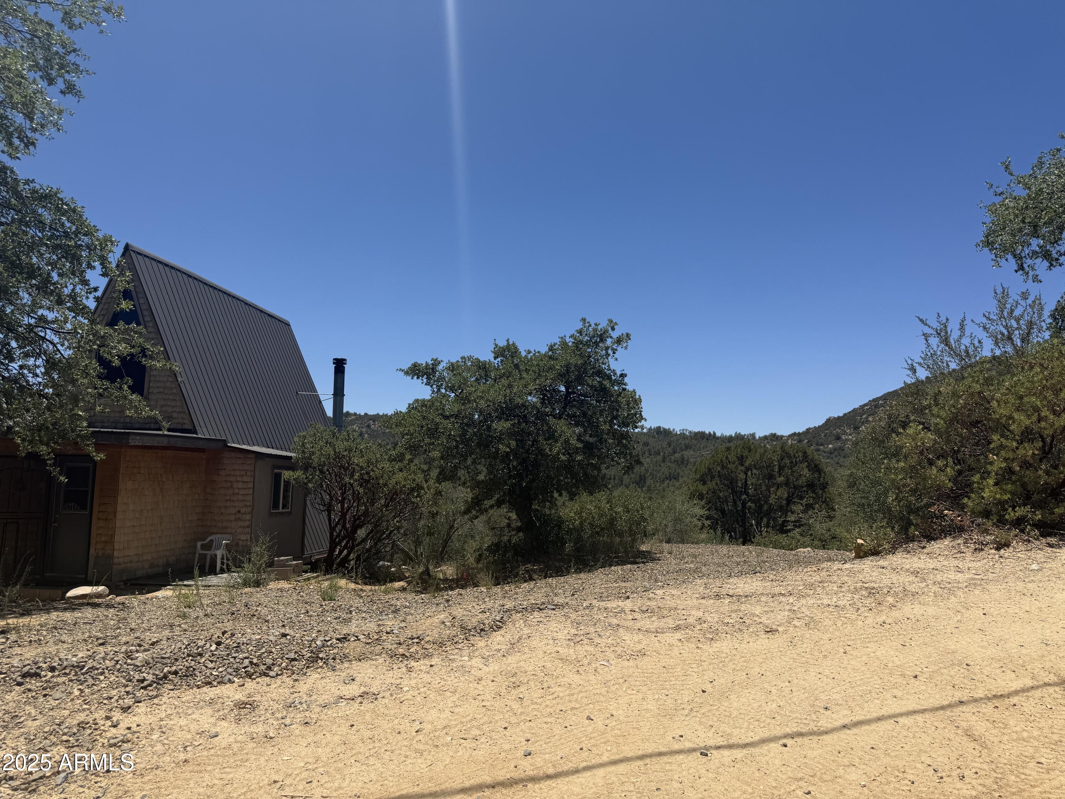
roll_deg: -1.9
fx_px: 738
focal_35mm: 24
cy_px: 400
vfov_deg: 56.8
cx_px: 532
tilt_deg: +6.3
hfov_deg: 71.6
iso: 80
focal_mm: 6.76
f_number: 1.78
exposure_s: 1/6173
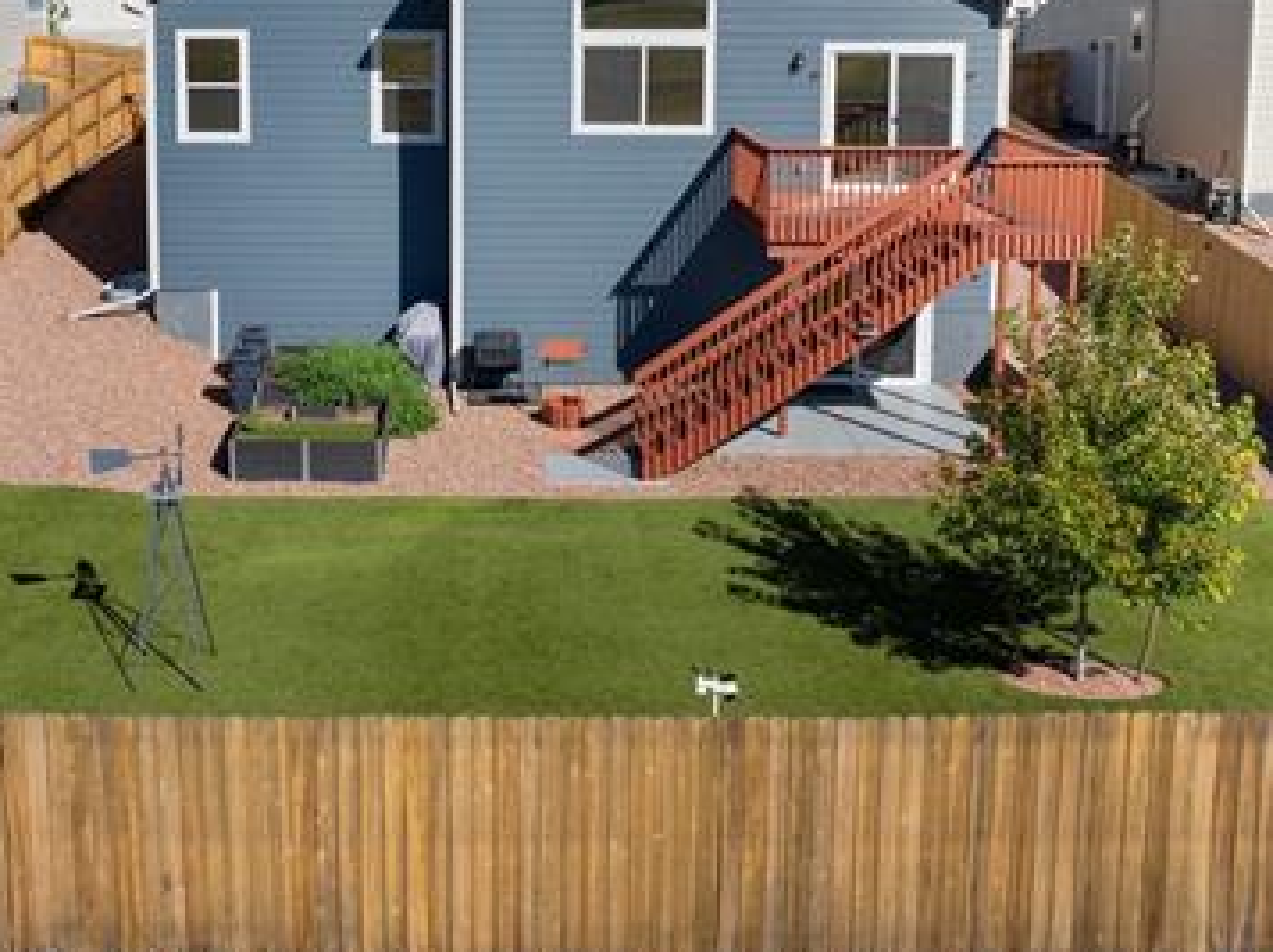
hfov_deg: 43.4
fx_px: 1580
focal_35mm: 43
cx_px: 446
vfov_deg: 32.3
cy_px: 146
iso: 100
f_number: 2.8
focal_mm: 12.29
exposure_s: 1/1600
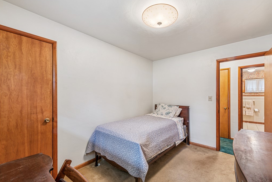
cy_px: 94
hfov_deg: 100.3
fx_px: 113
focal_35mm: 15
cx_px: 144
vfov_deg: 77.3
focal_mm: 14
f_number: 11
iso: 50
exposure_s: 1/1.67
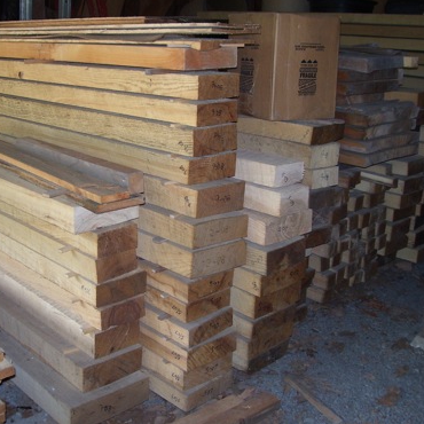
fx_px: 596
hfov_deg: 39.0
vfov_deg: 39.2
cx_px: 164
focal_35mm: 43
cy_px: 211
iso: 80
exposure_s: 1/60
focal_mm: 6
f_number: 2.7
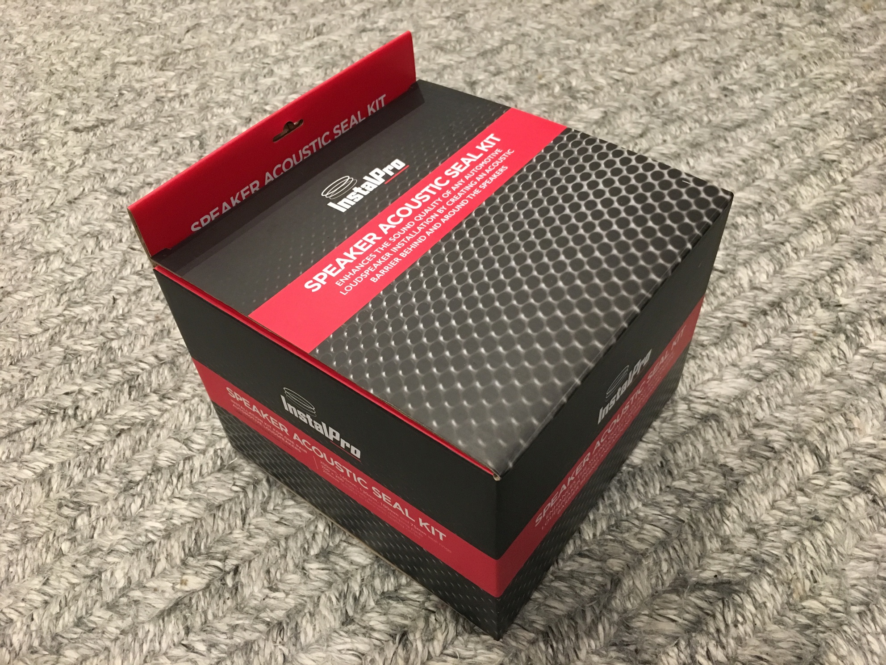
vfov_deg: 48.2
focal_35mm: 29
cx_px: 443
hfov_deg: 61.7
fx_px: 742
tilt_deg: -47.0
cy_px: 332
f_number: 2.2
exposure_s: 1/25
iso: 200
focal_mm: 4.15
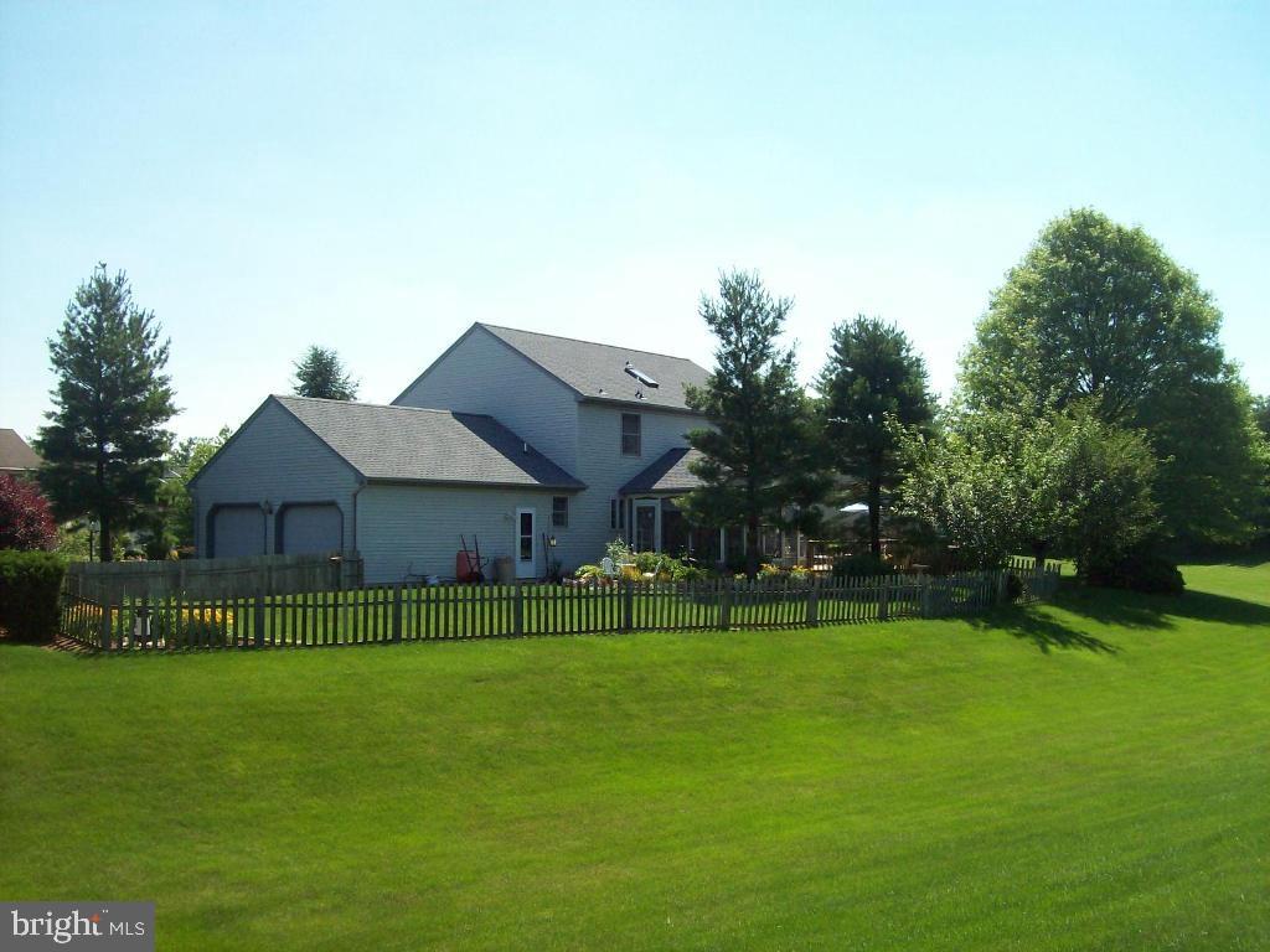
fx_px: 1321
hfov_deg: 51.4
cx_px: 635
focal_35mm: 36
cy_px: 476
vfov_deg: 39.7
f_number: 4.8
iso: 80
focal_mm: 6
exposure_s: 1/443
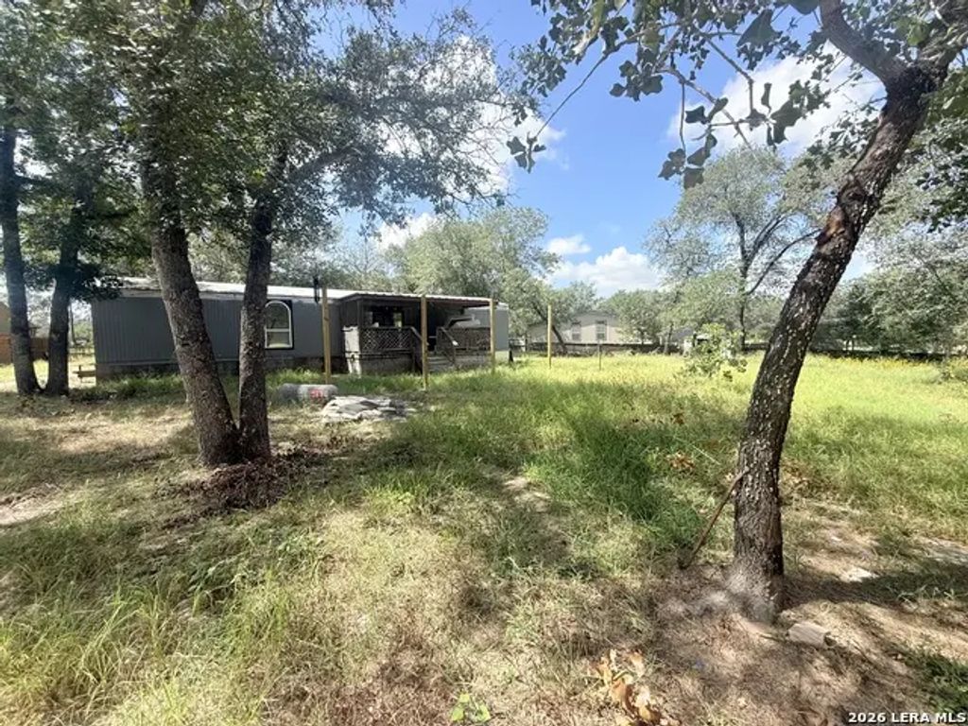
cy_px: 363
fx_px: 391
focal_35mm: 14
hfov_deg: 102.1
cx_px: 484
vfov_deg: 85.7
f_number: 2.2
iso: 64
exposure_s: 1/955
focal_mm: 2.22
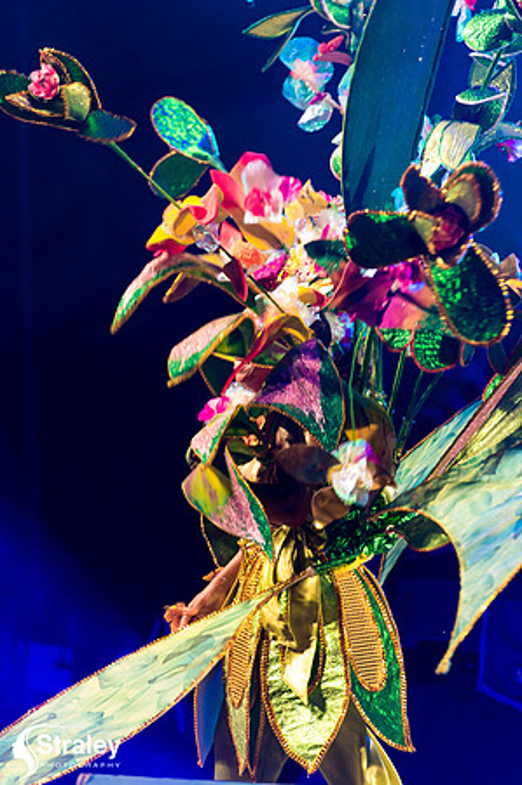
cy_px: 392
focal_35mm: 200
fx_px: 4360
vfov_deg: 10.3
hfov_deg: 6.9
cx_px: 261
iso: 2500
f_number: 5.6
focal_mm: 200
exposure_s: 1/160
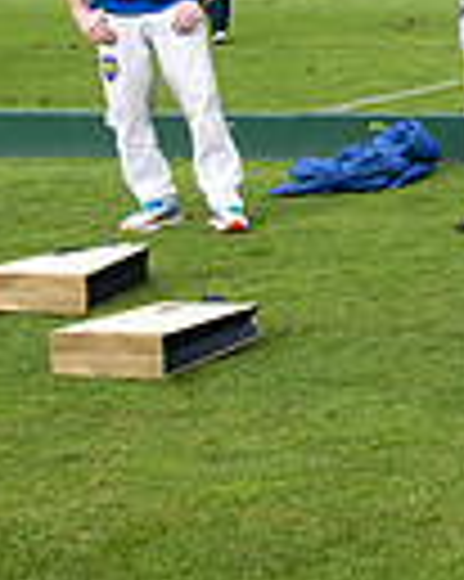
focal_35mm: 130
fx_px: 2234
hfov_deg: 9.7
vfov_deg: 14.7
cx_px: 1288
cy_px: 86
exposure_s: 1/400
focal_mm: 10.9
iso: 200
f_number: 5.6
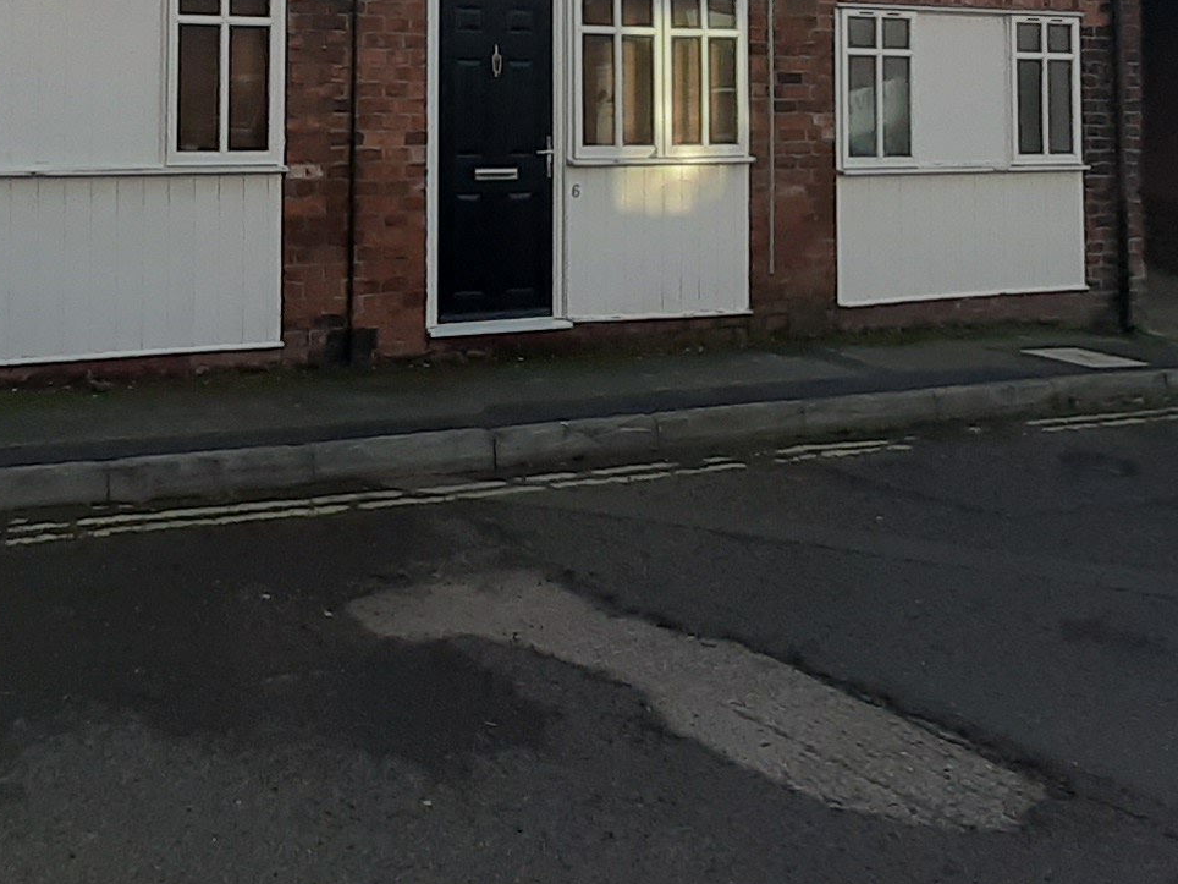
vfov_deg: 30.6
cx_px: 259
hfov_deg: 41.4
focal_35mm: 44
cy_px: 6
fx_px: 1497
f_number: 2.2
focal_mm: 1.42
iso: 40
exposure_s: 1/726
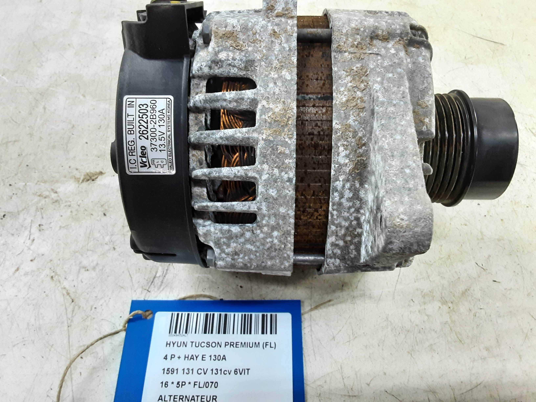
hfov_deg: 65.3
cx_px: 268
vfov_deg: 51.4
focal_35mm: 27
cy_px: 201
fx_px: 418
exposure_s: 1/50
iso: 160
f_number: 1.9
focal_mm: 2.91
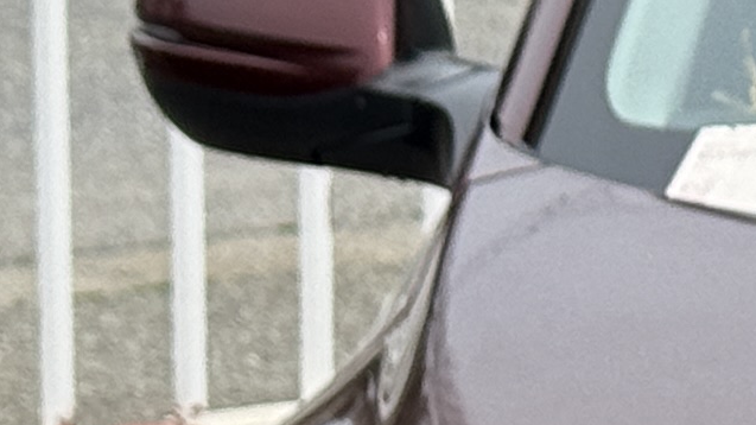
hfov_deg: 6.3
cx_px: 1683
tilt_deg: -12.6
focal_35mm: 331
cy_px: 806
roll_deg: -1.6
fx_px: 6634
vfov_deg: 3.6
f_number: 1.78
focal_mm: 6.76
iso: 80
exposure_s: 1/2208
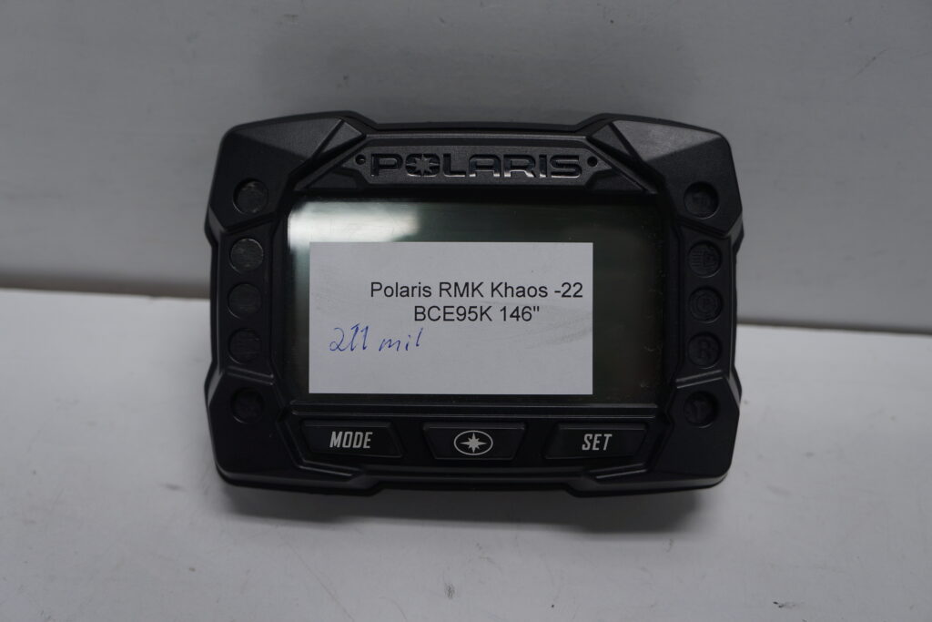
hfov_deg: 61.9
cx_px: 466
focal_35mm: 30
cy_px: 311
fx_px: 777
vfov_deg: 43.6
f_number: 4
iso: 100
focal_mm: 20
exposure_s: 1/100
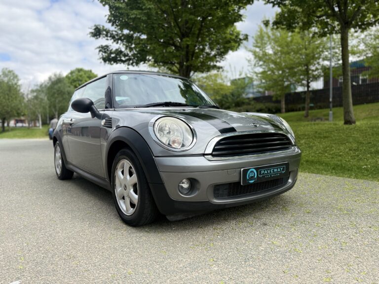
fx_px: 263
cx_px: 190
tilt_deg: -1.7
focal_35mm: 24
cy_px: 142
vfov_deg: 56.8
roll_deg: +0.3
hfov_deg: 71.6
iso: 100
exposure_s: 1/1727
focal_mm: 6.76
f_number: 1.78
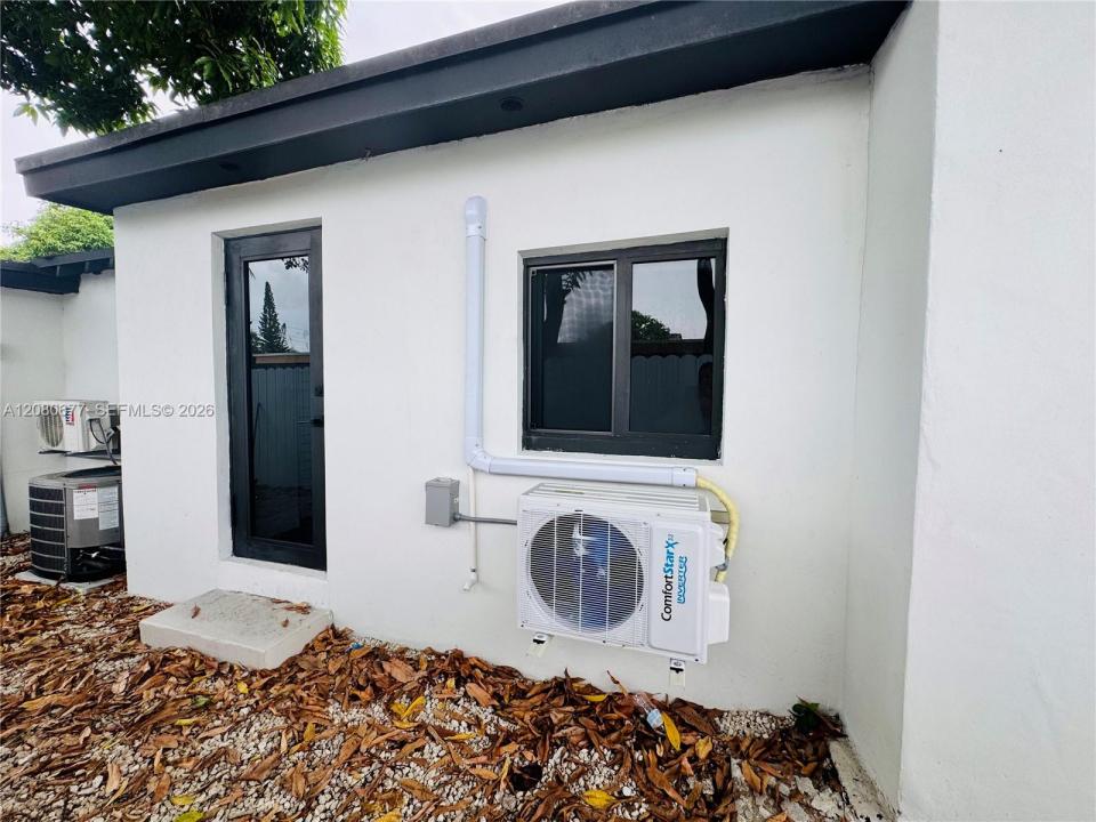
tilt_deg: -4.0
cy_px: 411
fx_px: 443
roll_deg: -0.6
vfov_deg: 85.7
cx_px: 548
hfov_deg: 102.1
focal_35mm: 14
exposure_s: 1/110
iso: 40
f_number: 2.2
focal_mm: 2.22
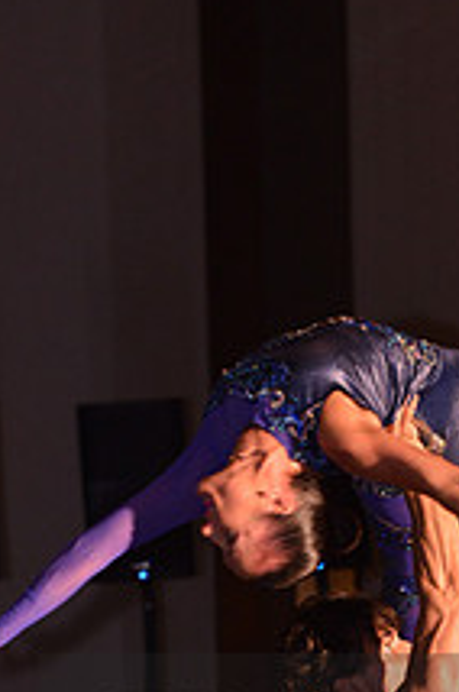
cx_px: 486
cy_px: 763
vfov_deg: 5.2
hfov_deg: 3.5
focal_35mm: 394
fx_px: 7559
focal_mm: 145
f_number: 5.6
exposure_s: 1/250
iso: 1600
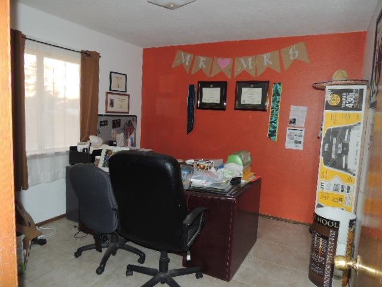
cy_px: 144
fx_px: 265
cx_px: 191
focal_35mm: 24
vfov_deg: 56.8
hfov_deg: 71.6
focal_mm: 4.3
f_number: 3
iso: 200
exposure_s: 1/30
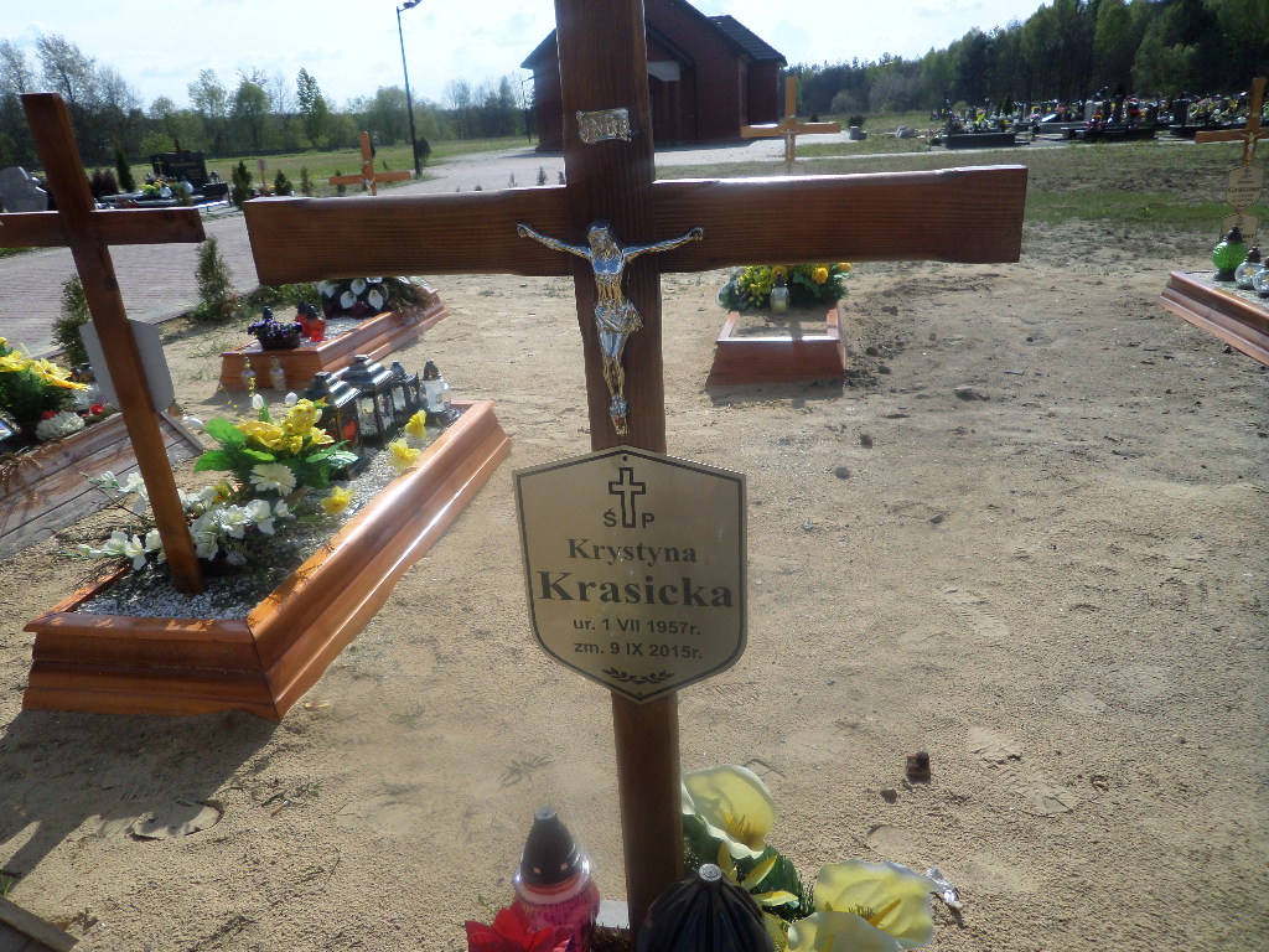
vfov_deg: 56.8
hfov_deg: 71.6
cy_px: 476
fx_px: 880
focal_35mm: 24
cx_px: 634
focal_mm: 4.3
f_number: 3.1
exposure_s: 1/1500
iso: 80
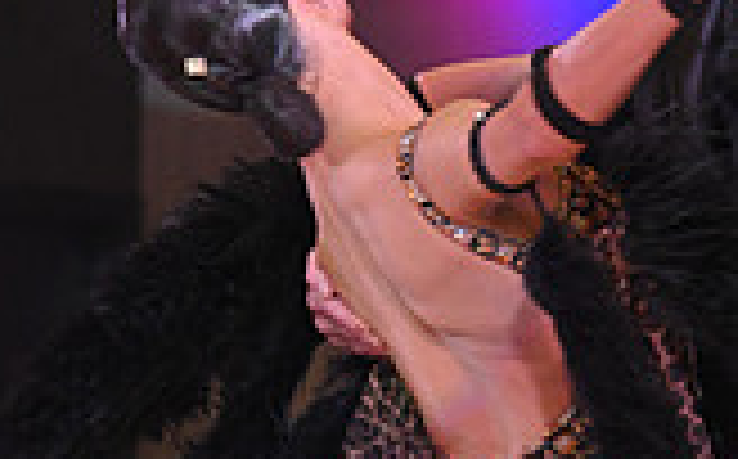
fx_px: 6889
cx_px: 673
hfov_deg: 6.1
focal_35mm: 343
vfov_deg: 3.8
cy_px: 716
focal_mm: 95
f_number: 5
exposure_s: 1/320
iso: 2500
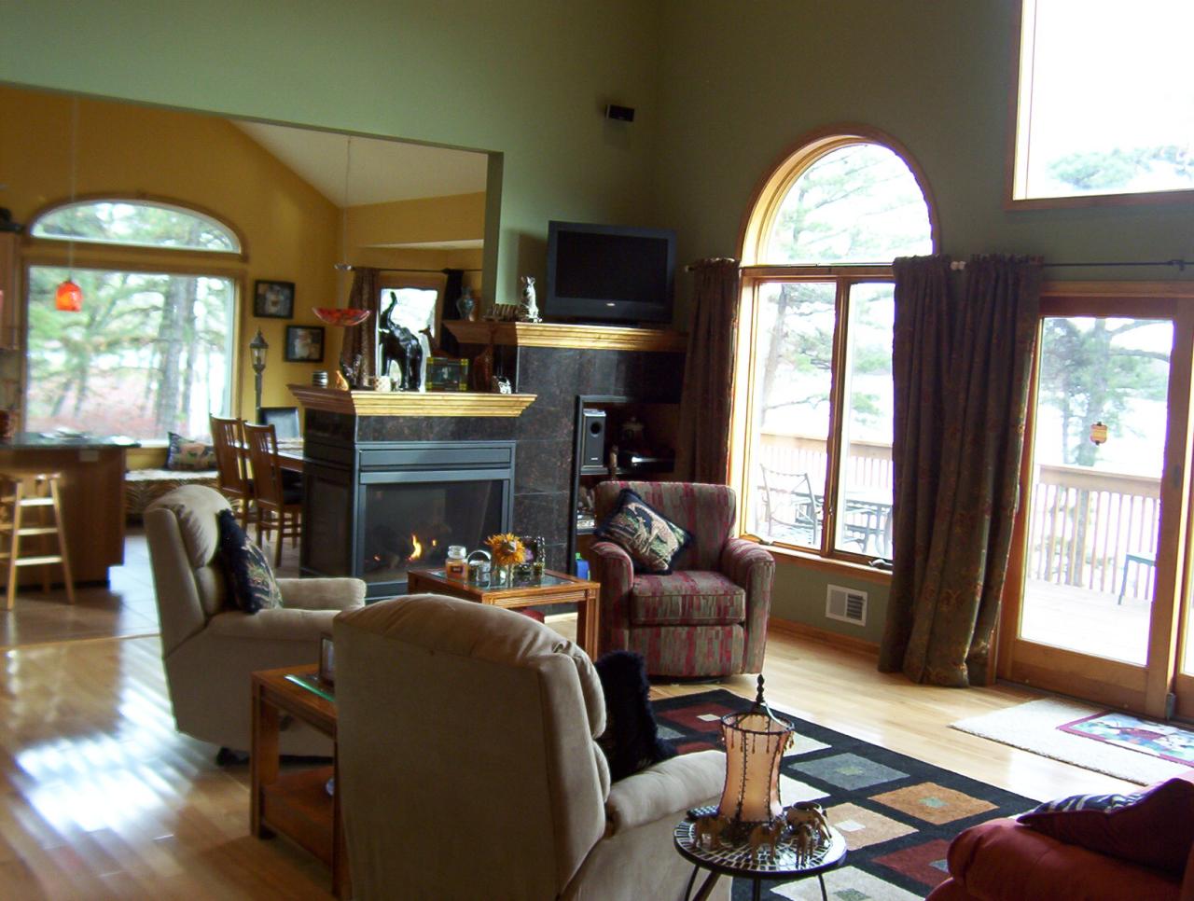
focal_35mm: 36
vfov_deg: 39.8
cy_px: 450
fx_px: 1245
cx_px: 597
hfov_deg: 51.3
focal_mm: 5.54
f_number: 2.76
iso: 100
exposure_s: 1/34
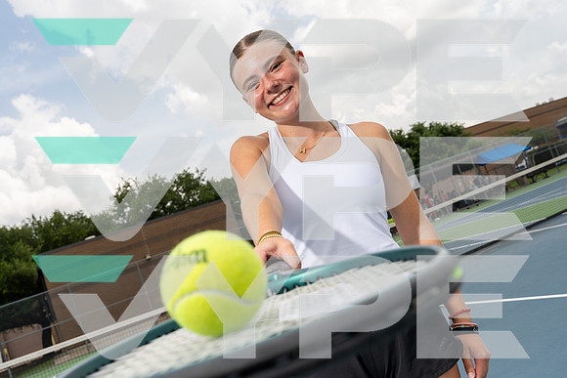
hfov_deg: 51.9
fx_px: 583
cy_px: 189
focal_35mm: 37
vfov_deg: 36.0
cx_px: 284
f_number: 8
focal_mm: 37
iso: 100
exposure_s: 1/250
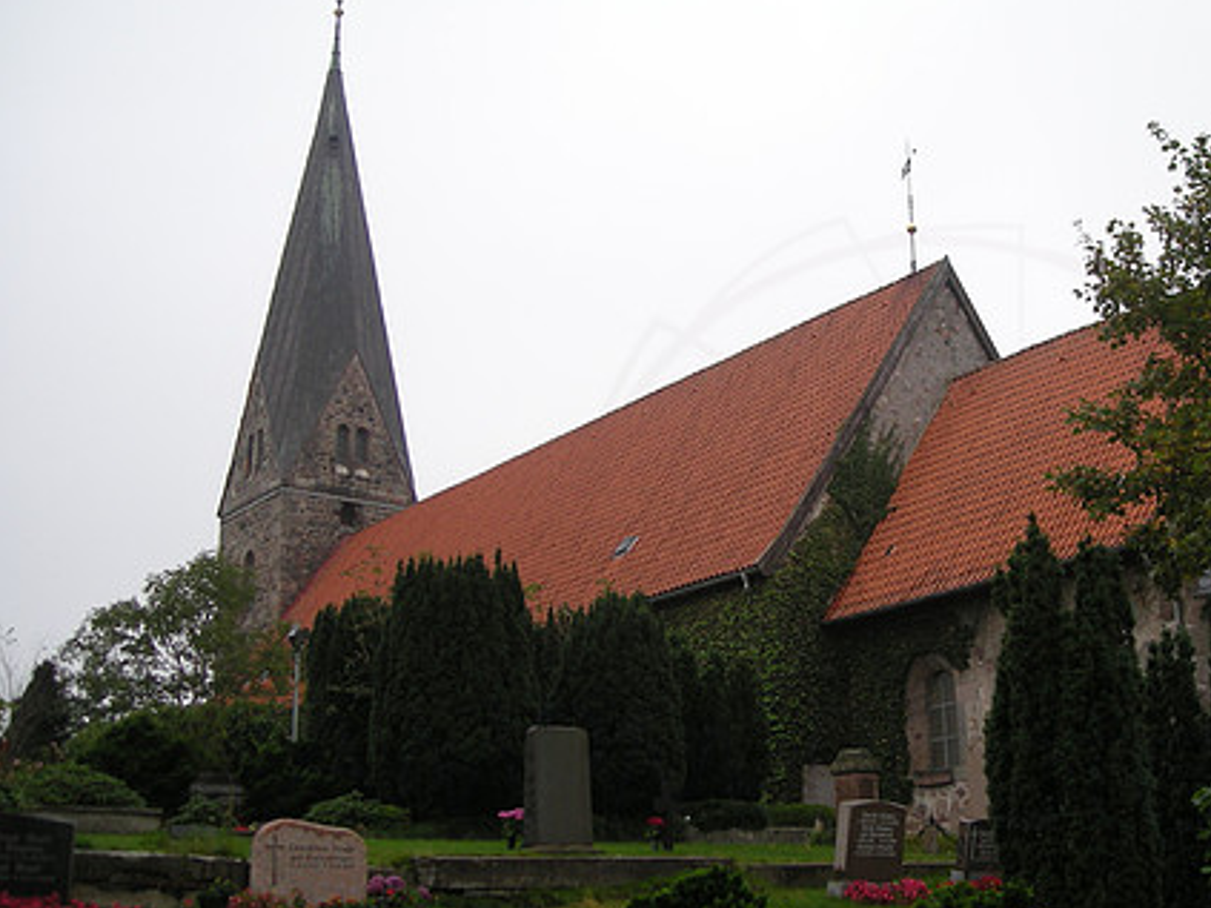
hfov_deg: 39.3
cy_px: 468
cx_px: 782
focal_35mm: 48
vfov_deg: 30.2
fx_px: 1679
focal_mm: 5.7
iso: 50
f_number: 2.8
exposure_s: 1/160
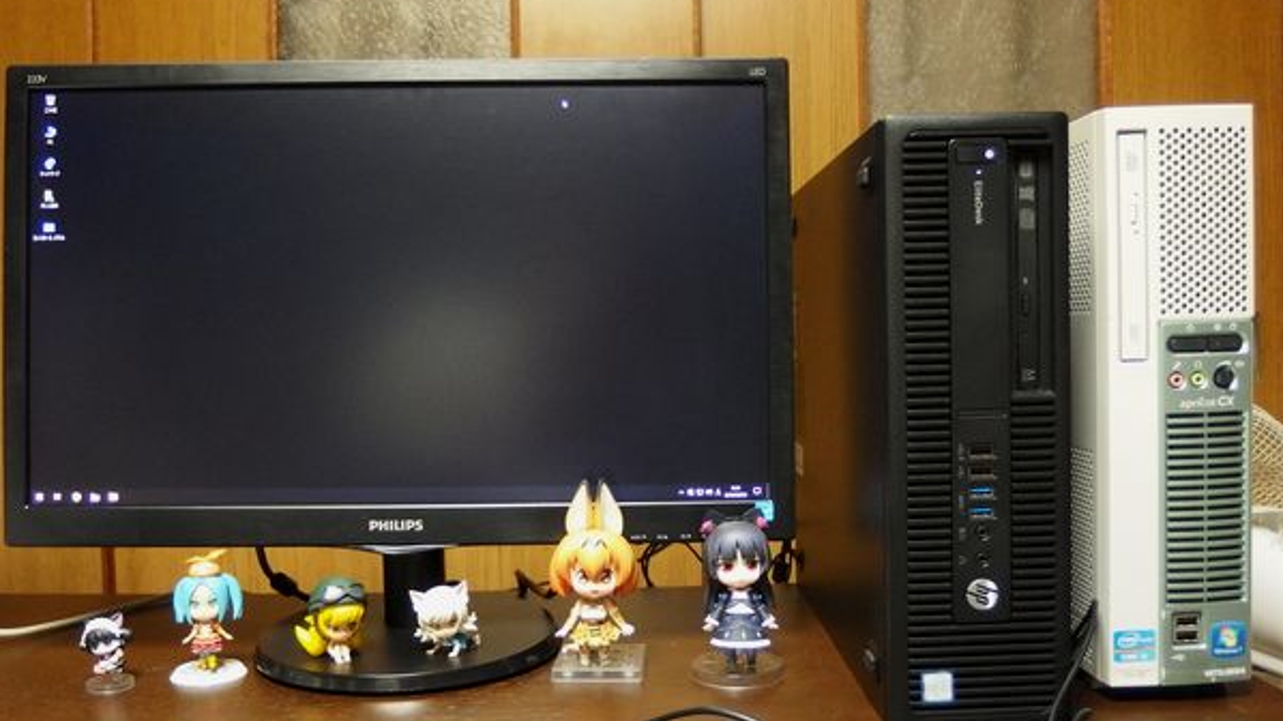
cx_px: 642
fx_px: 1190
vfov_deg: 33.7
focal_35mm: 35
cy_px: 382
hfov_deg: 56.6
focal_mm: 5.6
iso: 800
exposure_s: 1/25
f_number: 1.9
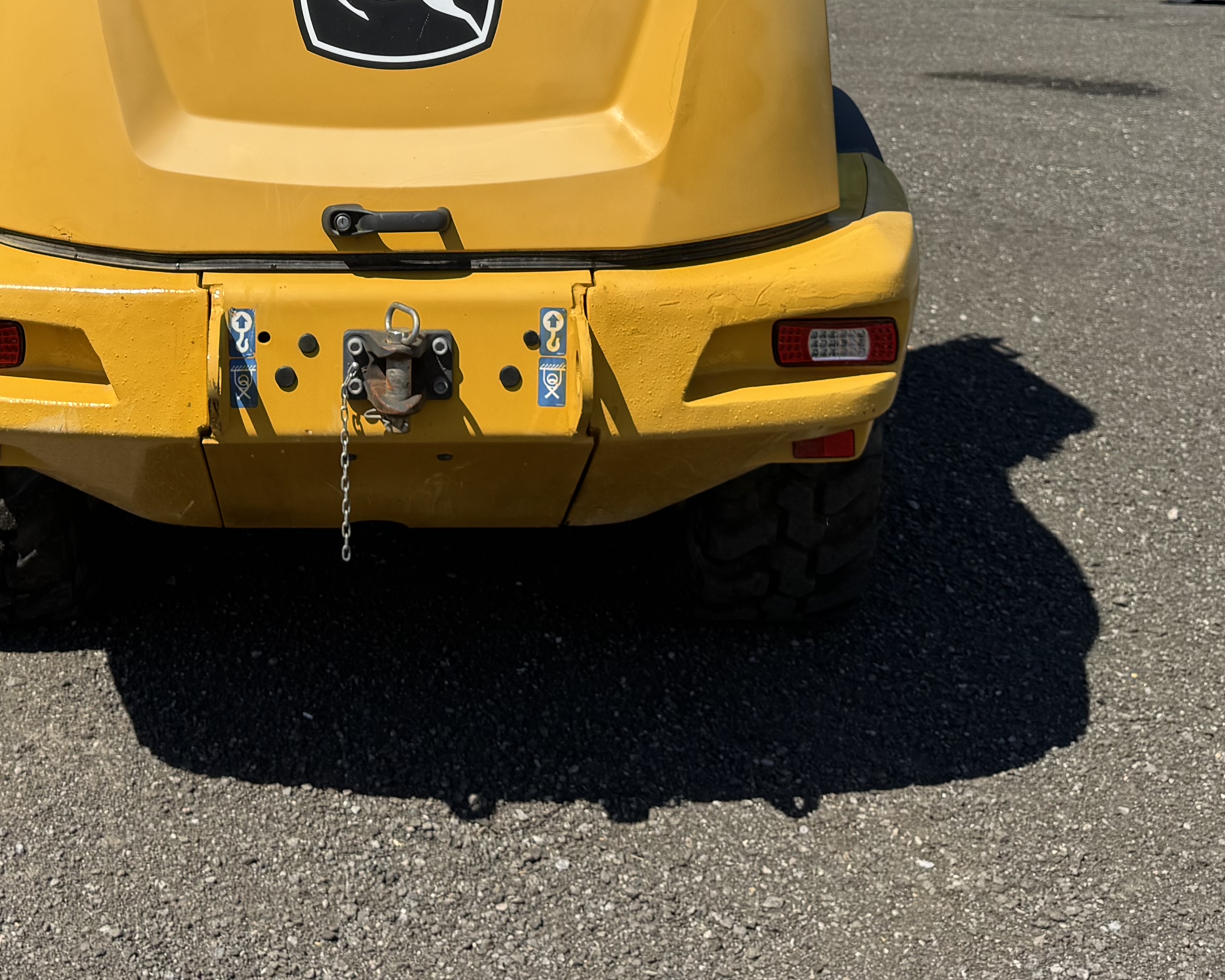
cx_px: 333
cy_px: -56
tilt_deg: +0.4
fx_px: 1922
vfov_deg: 26.7
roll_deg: +2.6
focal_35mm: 53
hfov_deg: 34.7
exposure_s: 1/4608
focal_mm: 6.76
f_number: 1.78
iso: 80
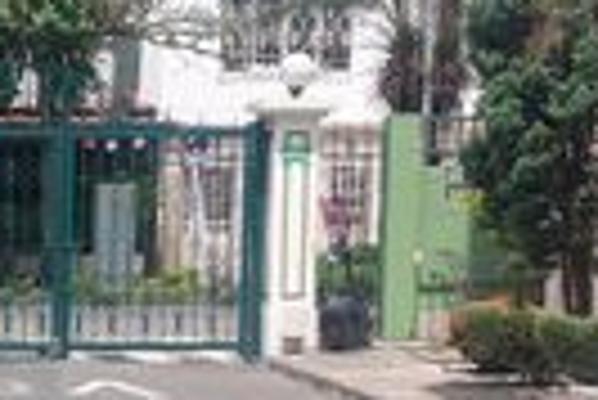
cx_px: -151
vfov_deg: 8.8
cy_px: 382
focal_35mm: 156
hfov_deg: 12.8
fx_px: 2594
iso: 20
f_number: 1.8
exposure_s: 1/734
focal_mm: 4.6
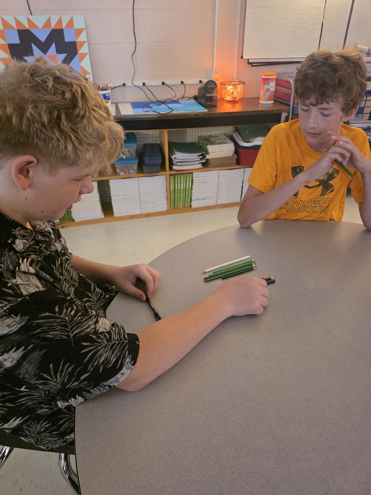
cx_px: 186
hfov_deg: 58.9
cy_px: 248
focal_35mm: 23
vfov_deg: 73.9
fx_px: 329
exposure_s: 1/45
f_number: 1.7
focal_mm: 6.3
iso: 1250
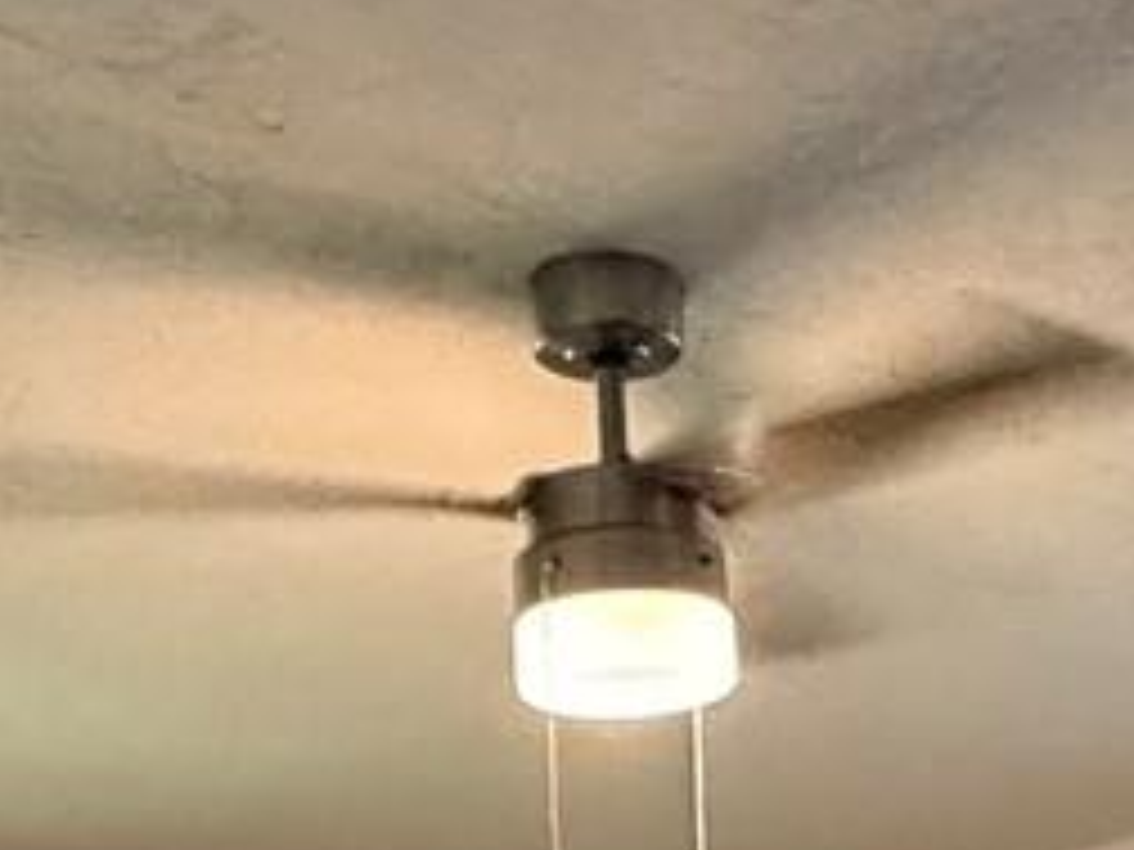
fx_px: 2916
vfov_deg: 13.1
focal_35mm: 89
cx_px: 788
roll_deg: +3.0
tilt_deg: -6.4
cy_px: 1961
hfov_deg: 21.9
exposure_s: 1/60
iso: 640
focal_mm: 2.22
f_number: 2.2
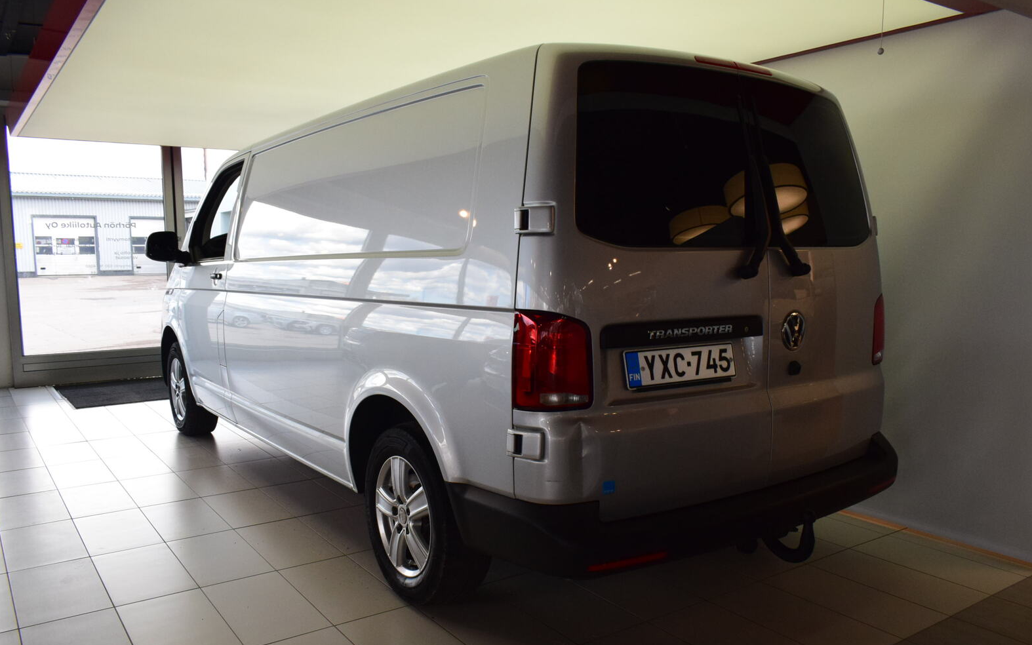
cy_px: 349
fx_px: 788
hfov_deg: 66.5
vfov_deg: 44.5
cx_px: 521
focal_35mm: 28
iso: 1600
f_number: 9
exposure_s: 1/320
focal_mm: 18
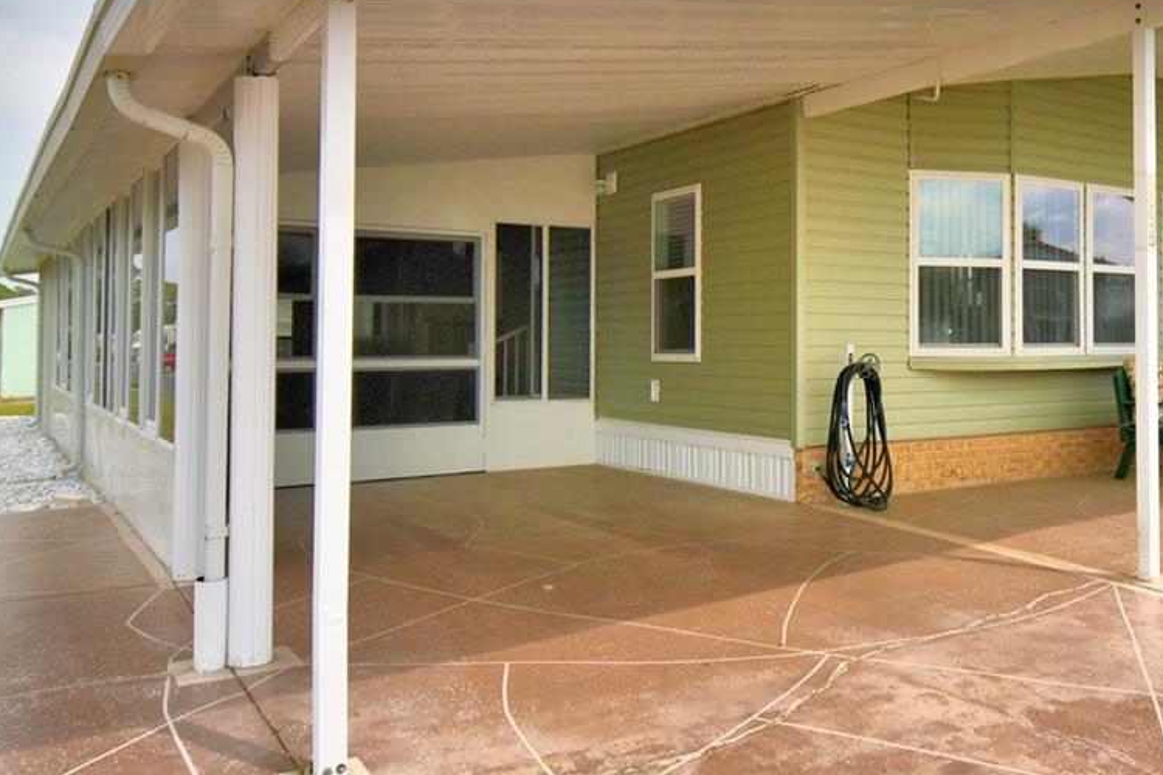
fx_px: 1034
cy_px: 312
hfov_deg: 56.1
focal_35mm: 32
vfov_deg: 40.9
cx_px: 862
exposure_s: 1/1250
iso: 100
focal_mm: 10
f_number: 4.5
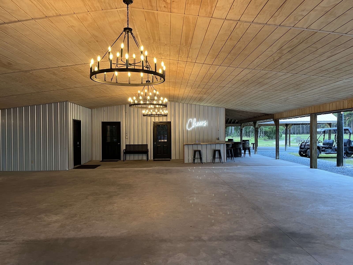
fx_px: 265
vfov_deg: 53.1
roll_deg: +0.6
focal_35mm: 26
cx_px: 176
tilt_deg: -0.4
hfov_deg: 67.3
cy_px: 132
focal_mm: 5.1
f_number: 1.6
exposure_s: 1/60
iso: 160
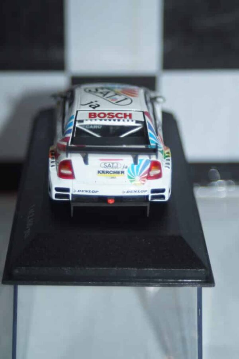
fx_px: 896
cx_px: 120
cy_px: 180
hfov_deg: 15.2
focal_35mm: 90
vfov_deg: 22.6
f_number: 5.6
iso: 250
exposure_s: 1/80
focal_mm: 60
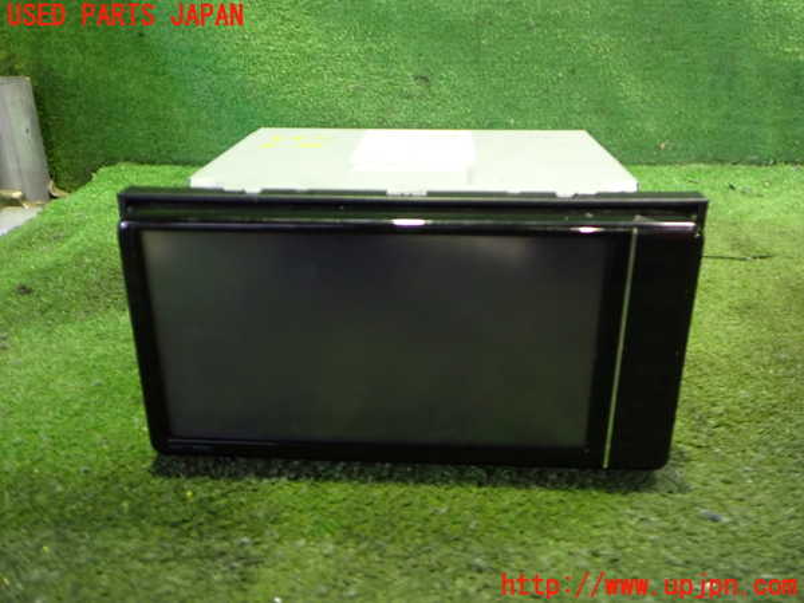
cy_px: 302
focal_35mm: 30
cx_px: 402
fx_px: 697
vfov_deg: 46.8
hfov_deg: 60.0
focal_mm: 5.4
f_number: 2.3
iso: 800
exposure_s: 1/20
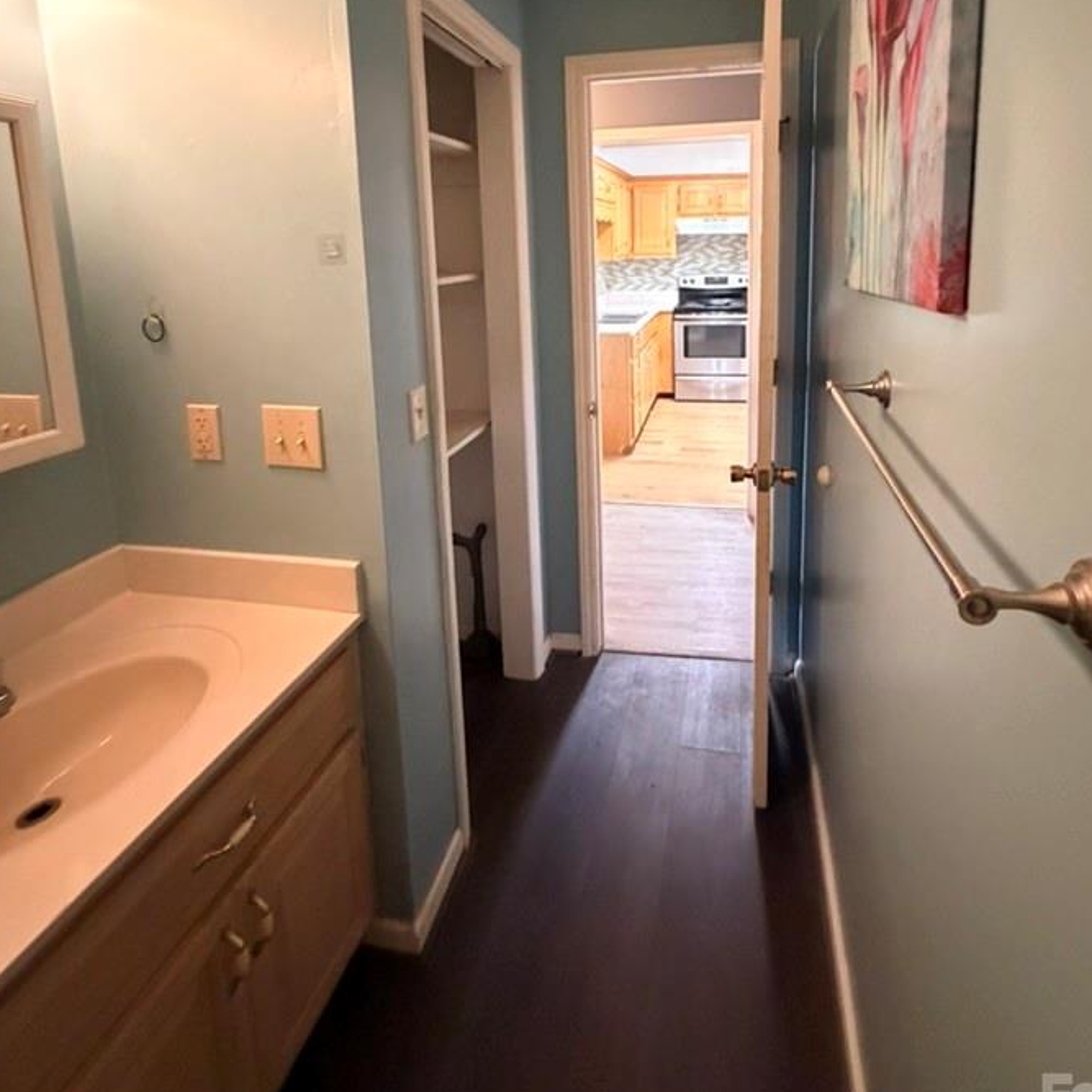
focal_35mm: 19
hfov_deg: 77.4
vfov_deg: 75.0
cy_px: 355
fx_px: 678
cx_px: 609
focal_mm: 2.22
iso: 1250
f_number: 2.2
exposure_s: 1/60
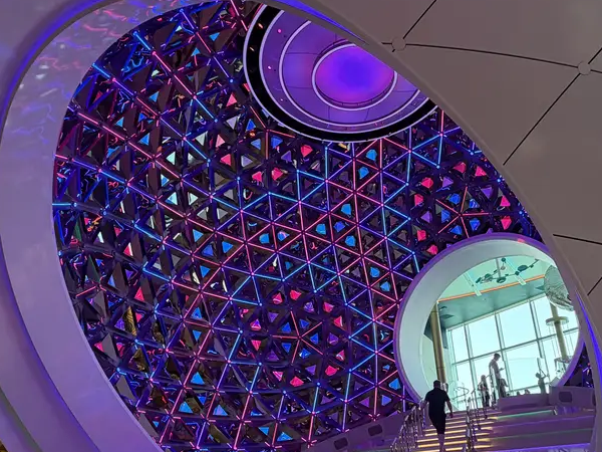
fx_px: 487
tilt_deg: +21.6
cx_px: 349
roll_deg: +3.5
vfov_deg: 49.1
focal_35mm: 28
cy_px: 292
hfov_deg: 63.1
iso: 125
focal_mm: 2.22
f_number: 2.2
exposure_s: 1/100
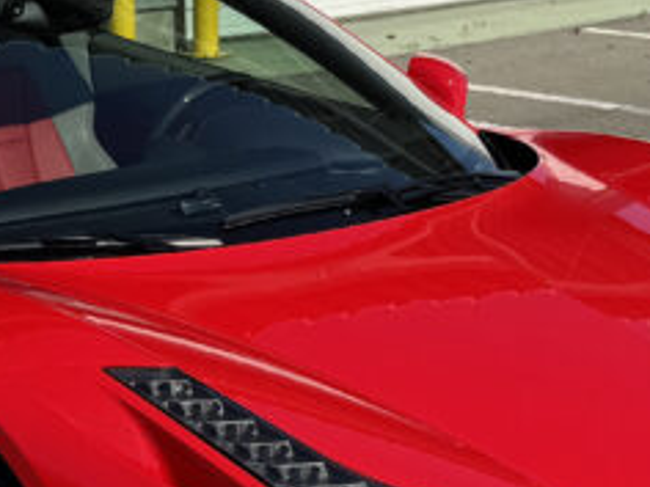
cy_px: 322
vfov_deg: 14.2
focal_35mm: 104
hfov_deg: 18.8
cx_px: 207
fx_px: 1953
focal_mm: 6.76
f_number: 1.78
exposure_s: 1/5348
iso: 80
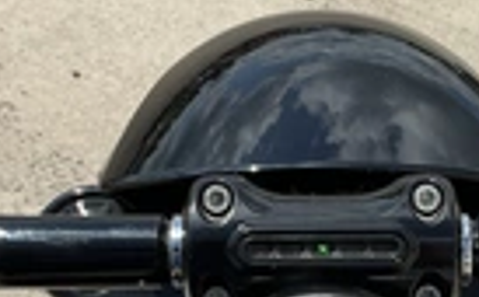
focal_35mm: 90
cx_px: 364
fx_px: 1172
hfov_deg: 22.9
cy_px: 241
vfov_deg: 14.4
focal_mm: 3
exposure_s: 1/2959
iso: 25
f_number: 1.8
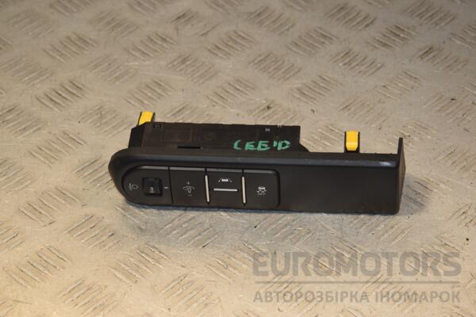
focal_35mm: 99
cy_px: 158
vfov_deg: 13.8
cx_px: 238
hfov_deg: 20.6
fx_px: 1309
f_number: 7.1
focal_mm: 66
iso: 800
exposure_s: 1/200
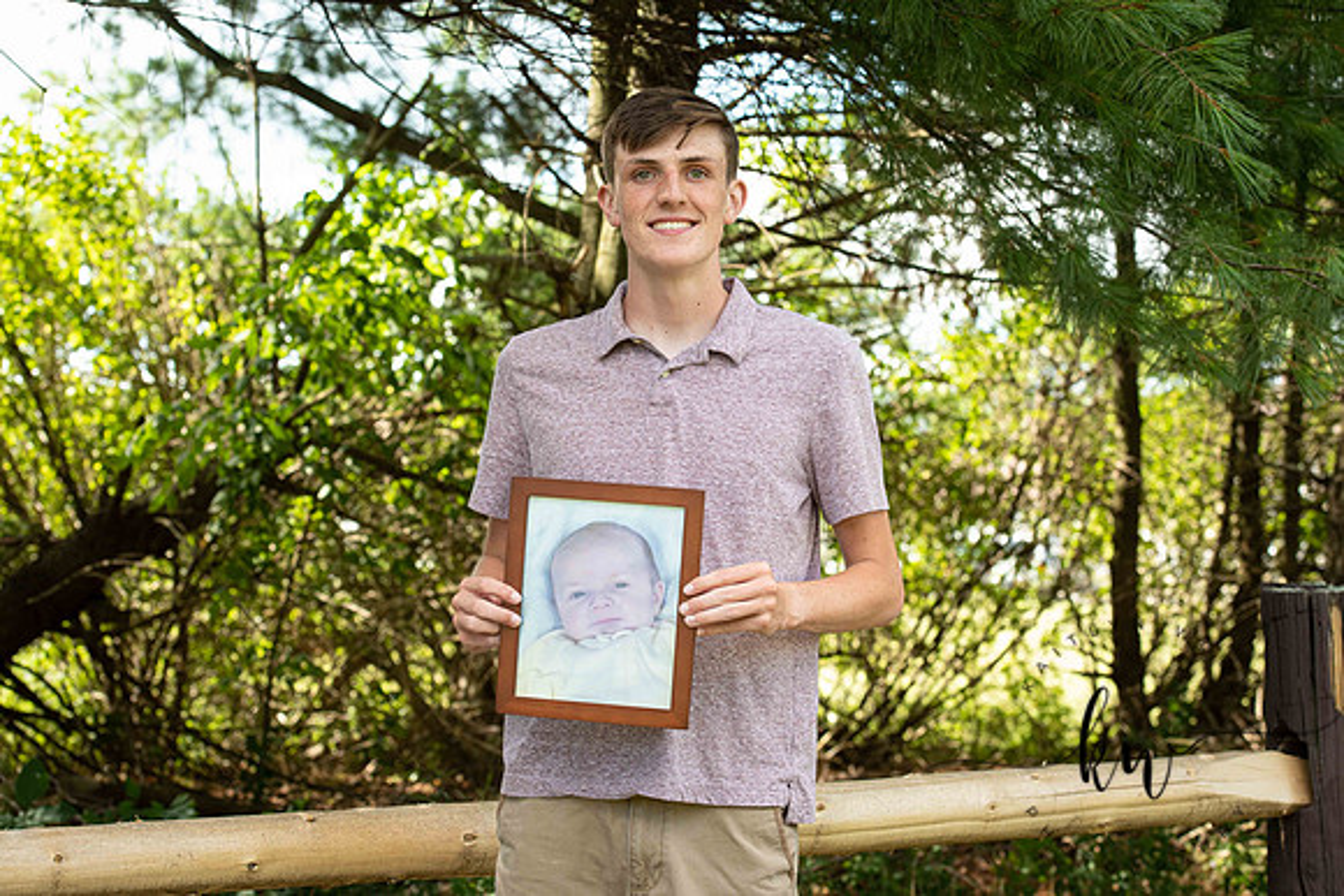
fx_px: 2614
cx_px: 672
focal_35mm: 70
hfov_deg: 28.8
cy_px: 448
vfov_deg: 19.5
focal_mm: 70
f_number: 5.6
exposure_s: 1/200
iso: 400
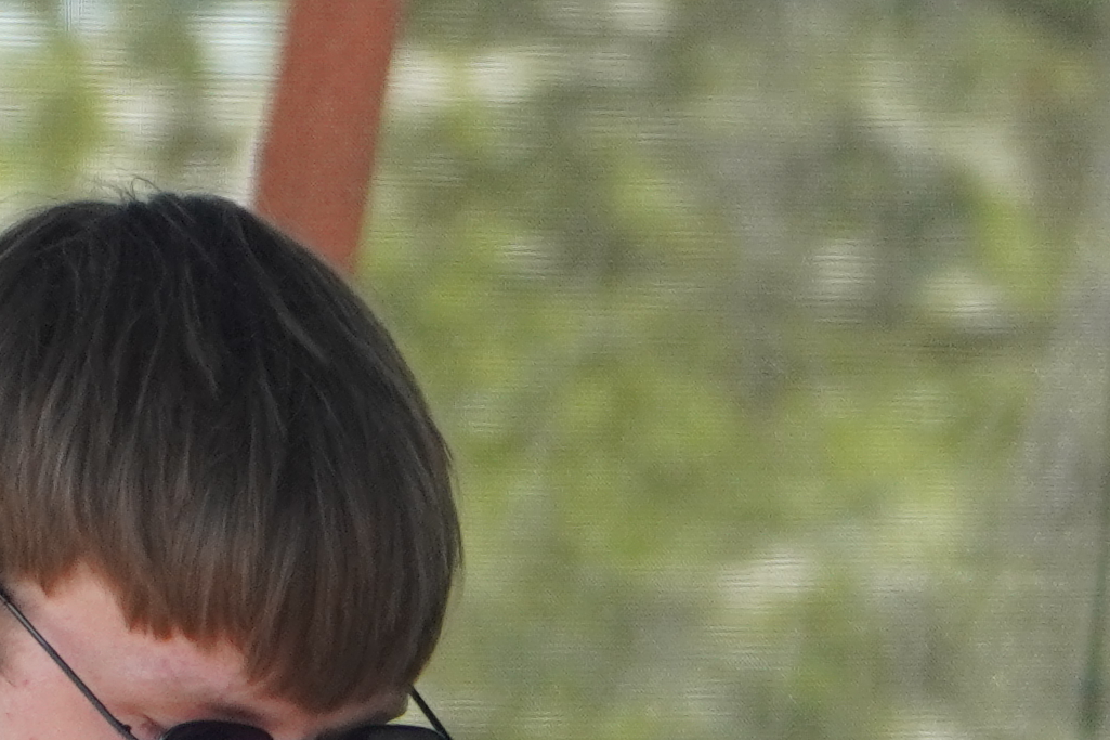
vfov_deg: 0.8
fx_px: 51693
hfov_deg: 1.2
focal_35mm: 1677
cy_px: 1583
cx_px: -433
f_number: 5
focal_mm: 191
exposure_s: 1/320
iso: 500
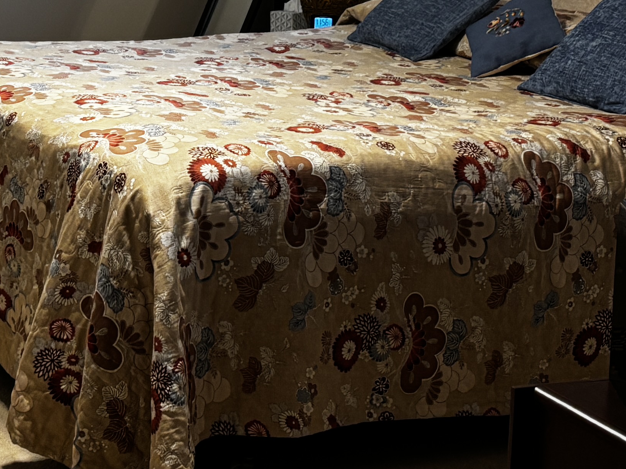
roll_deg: -1.3
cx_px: 104
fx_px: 1646
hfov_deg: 21.2
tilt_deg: -7.5
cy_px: 42
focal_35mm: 91
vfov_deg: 16.0
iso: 400
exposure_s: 1/60
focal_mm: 5.96
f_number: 1.6
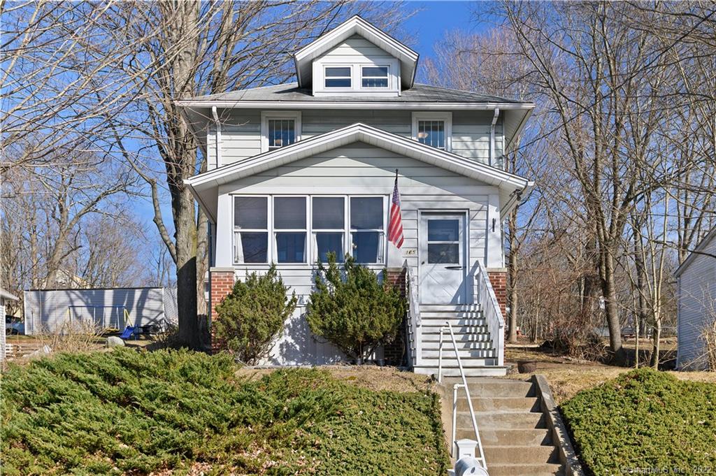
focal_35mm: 35
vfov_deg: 37.8
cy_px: 238
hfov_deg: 54.5
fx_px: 696
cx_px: 358
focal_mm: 35
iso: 400
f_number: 7.1
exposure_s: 1/400
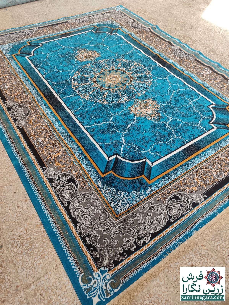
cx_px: 114
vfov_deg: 69.4
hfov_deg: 54.9
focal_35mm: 25
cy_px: 152
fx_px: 221
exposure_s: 1/50
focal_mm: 5.95
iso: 70
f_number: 1.89
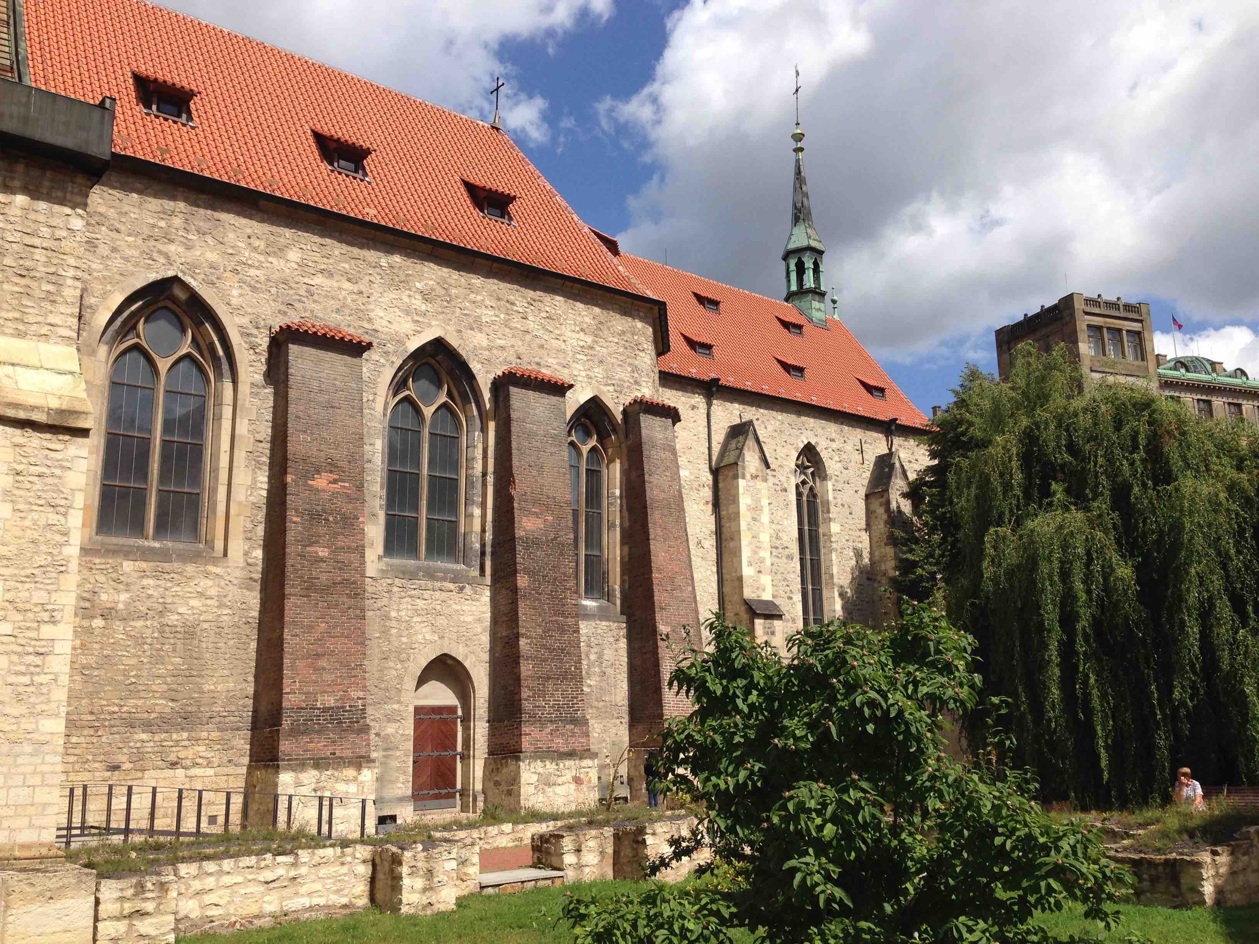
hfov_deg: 55.4
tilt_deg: +14.4
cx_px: 630
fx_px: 1200
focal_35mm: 33
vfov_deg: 42.9
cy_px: 472
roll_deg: +1.1
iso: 50
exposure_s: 1/2169
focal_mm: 4.12
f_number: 2.4
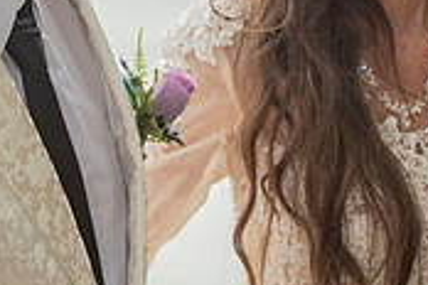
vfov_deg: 5.9
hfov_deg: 8.7
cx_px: -84
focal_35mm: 233
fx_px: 2770
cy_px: -9
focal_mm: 70
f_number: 5
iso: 160
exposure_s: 1/200
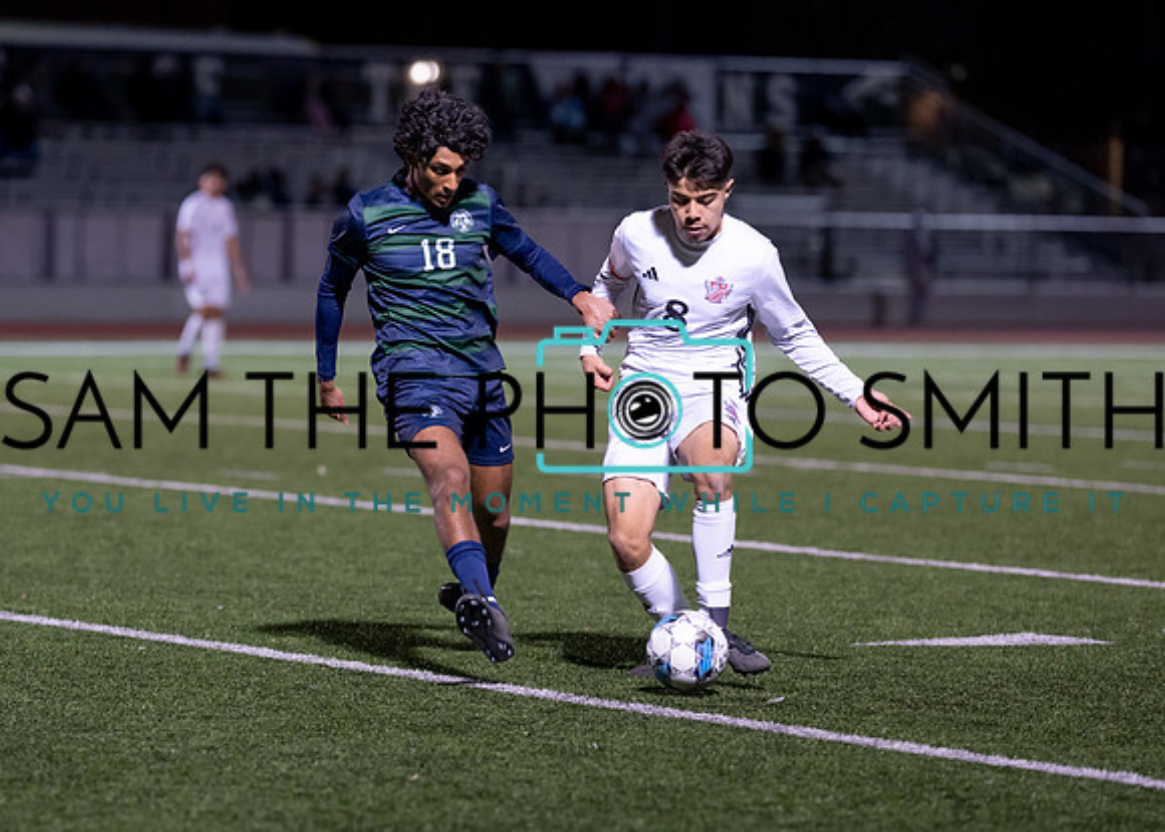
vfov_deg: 8.0
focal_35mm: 180
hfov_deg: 11.1
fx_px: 5966
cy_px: 440
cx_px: 419
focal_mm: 135
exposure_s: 1/1000
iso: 2000
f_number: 2.2
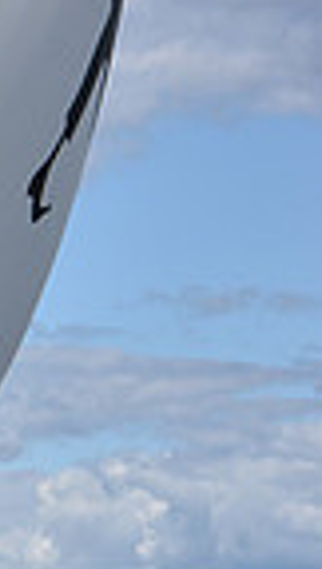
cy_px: 623
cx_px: -823
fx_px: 4484
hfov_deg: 3.9
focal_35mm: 297
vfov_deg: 7.2
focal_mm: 70
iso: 250
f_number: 13
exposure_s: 1/640
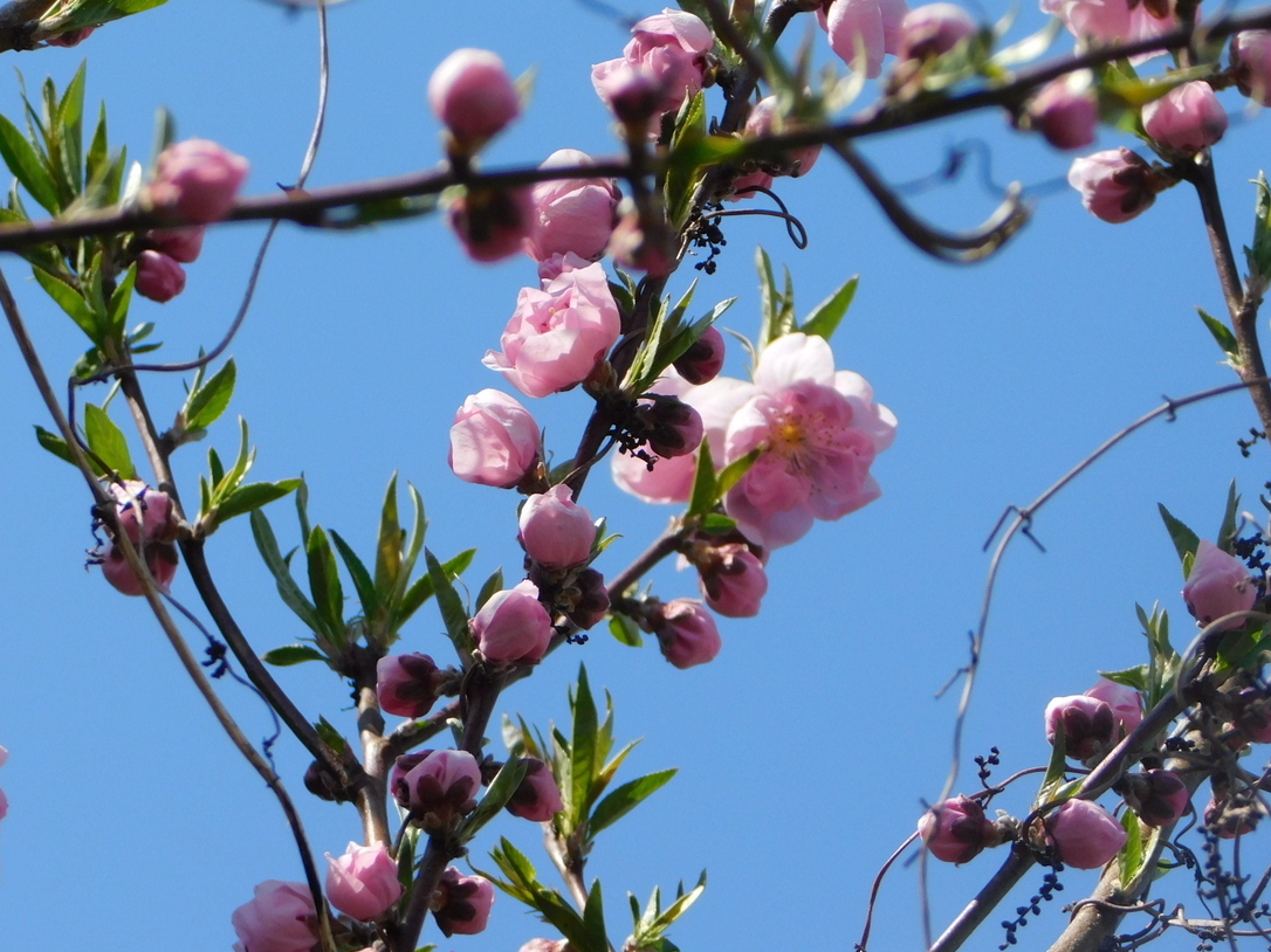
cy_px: 490
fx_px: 20851
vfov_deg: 2.6
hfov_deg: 3.5
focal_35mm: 568
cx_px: 593
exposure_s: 1/500
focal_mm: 91.2
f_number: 6
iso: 125
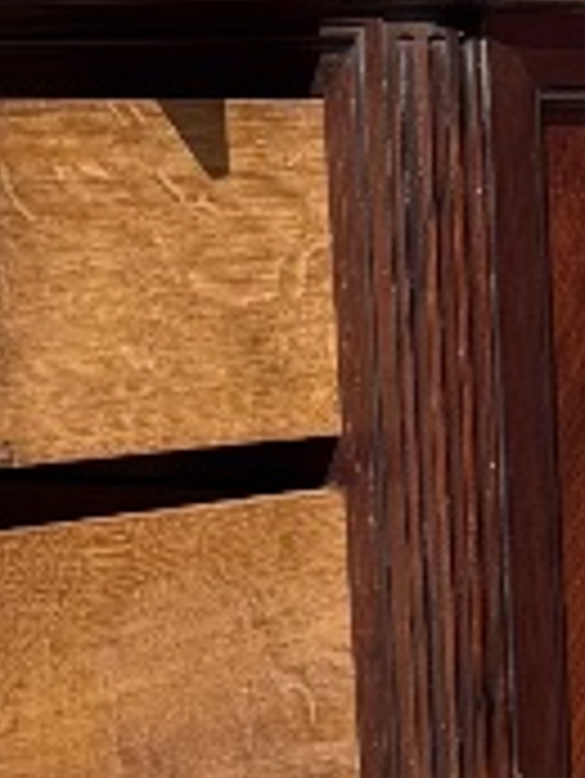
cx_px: 1084
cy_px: 1088
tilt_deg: -12.2
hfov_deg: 8.0
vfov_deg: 10.7
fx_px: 4051
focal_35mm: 180
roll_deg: -2.1
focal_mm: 5.96
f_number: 1.6
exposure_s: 1/3125
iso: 50
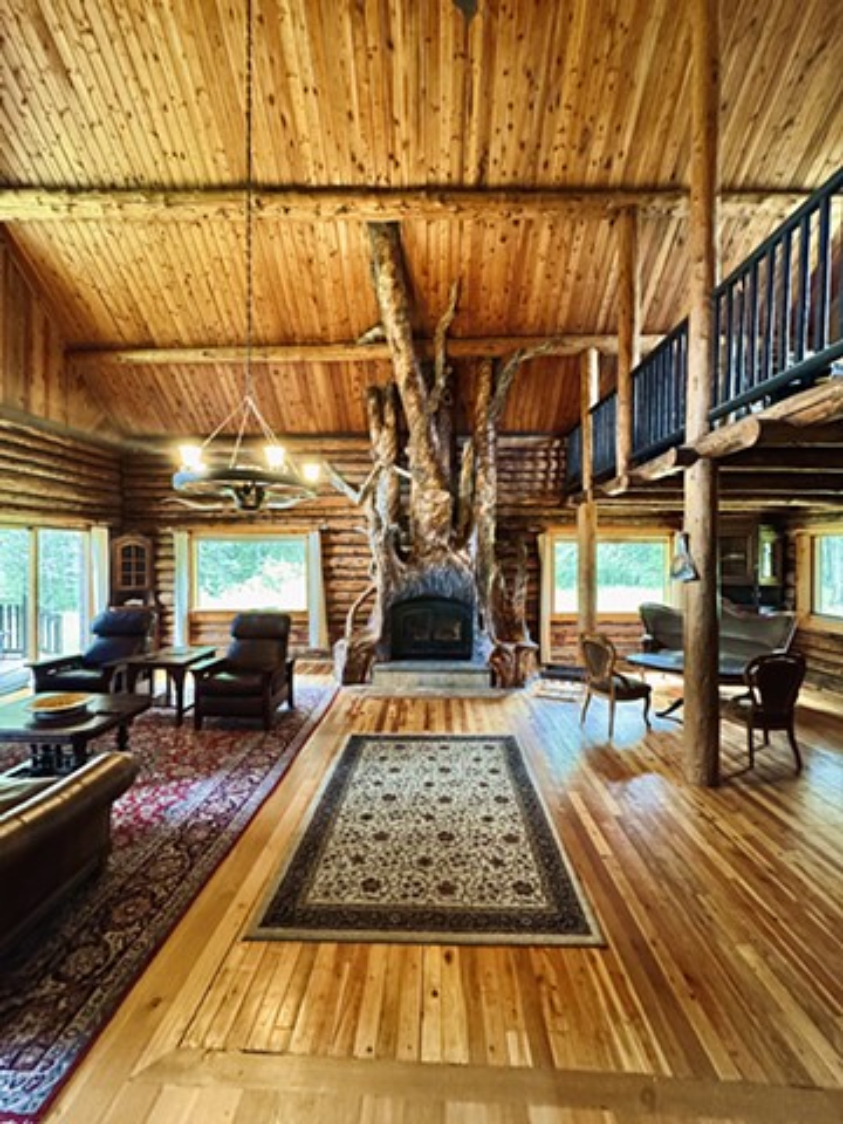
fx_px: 455
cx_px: 422
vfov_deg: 102.1
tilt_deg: -0.8
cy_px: 562
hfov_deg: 85.7
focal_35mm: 14
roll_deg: +0.1
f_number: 2.2
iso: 640
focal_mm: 2.2
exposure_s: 1/60
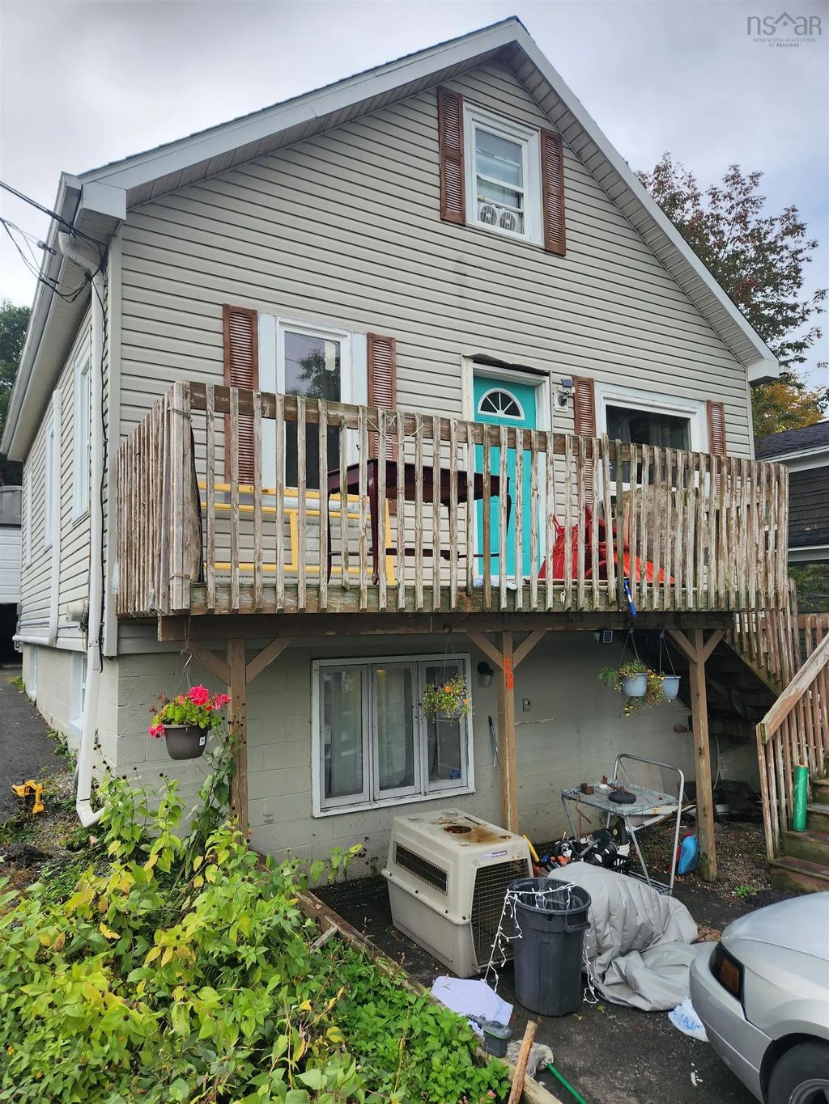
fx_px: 734
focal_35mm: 23
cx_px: 414
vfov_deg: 73.9
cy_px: 552
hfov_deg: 58.9
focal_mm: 5.4
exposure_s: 1/912
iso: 20
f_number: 1.8
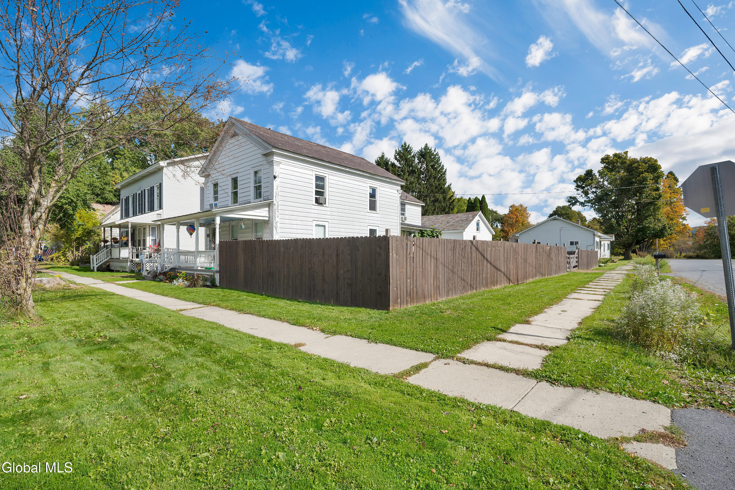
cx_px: 368
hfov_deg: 96.7
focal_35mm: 16
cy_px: 245
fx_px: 327
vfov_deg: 73.7
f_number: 8
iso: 250
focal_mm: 16
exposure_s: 1/1000
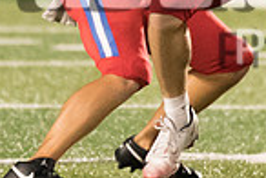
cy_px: -108
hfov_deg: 1.3
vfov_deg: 0.8
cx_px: 297
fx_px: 12039
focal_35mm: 1626
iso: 10000
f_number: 2.8
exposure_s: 1/1000
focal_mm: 200
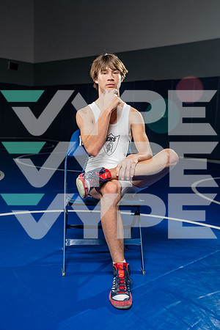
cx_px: 110
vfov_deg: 48.5
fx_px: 367
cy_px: 165
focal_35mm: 40
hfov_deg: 33.4
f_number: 4
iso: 800
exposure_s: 1/125
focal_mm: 40
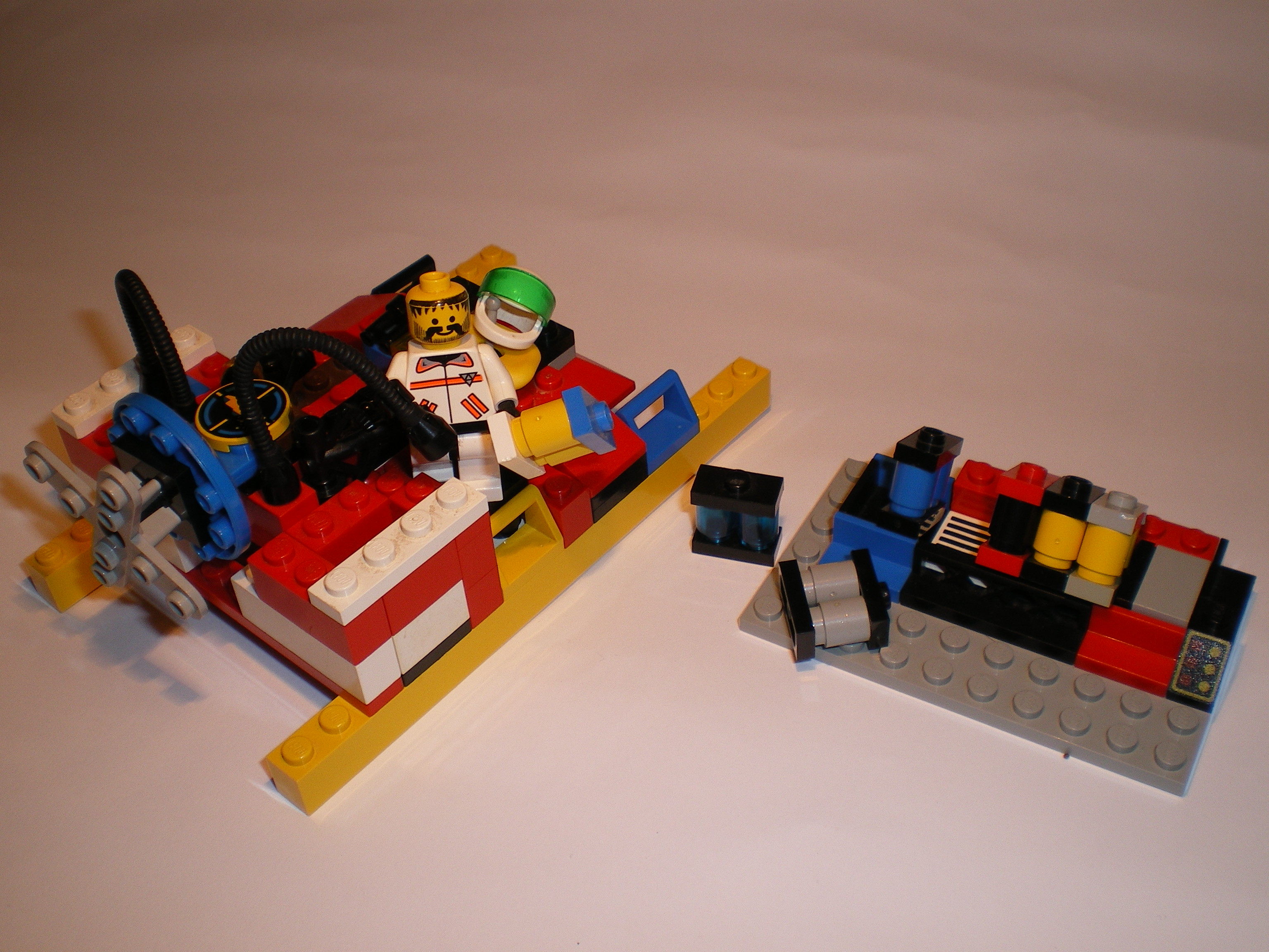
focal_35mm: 38
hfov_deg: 49.0
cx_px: 634
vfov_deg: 37.7
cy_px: 476
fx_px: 1393
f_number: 4.6
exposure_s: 1/50
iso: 64
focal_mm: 6.3
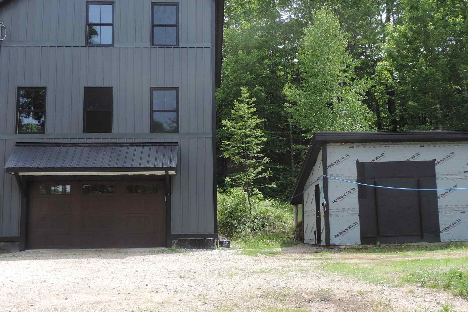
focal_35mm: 38
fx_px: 494
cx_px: 247
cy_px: 173
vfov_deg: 35.0
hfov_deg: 50.7
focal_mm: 4.3
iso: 80
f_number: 3
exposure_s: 1/400
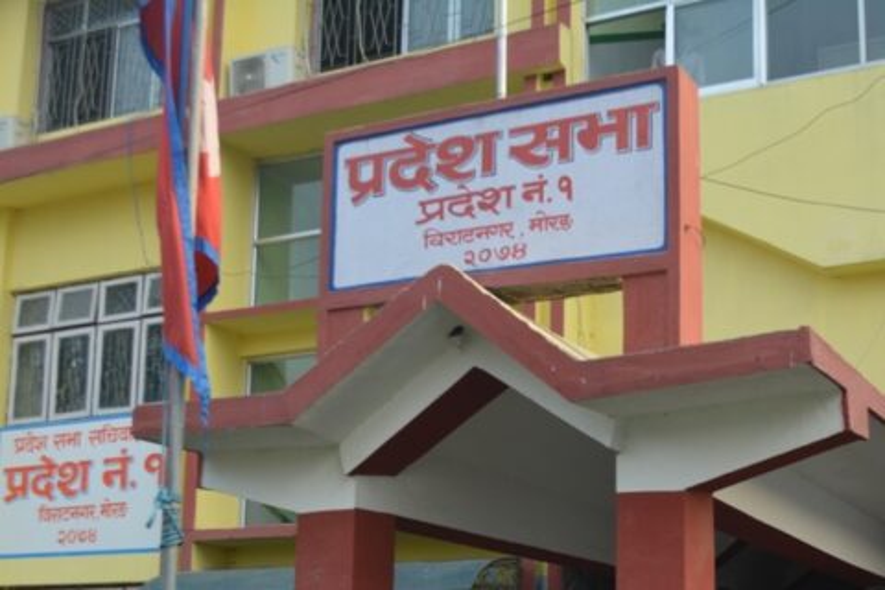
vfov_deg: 36.9
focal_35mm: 36
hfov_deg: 53.1
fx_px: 885
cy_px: 295
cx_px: 442
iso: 250
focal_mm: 24
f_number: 5.6
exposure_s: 1/125
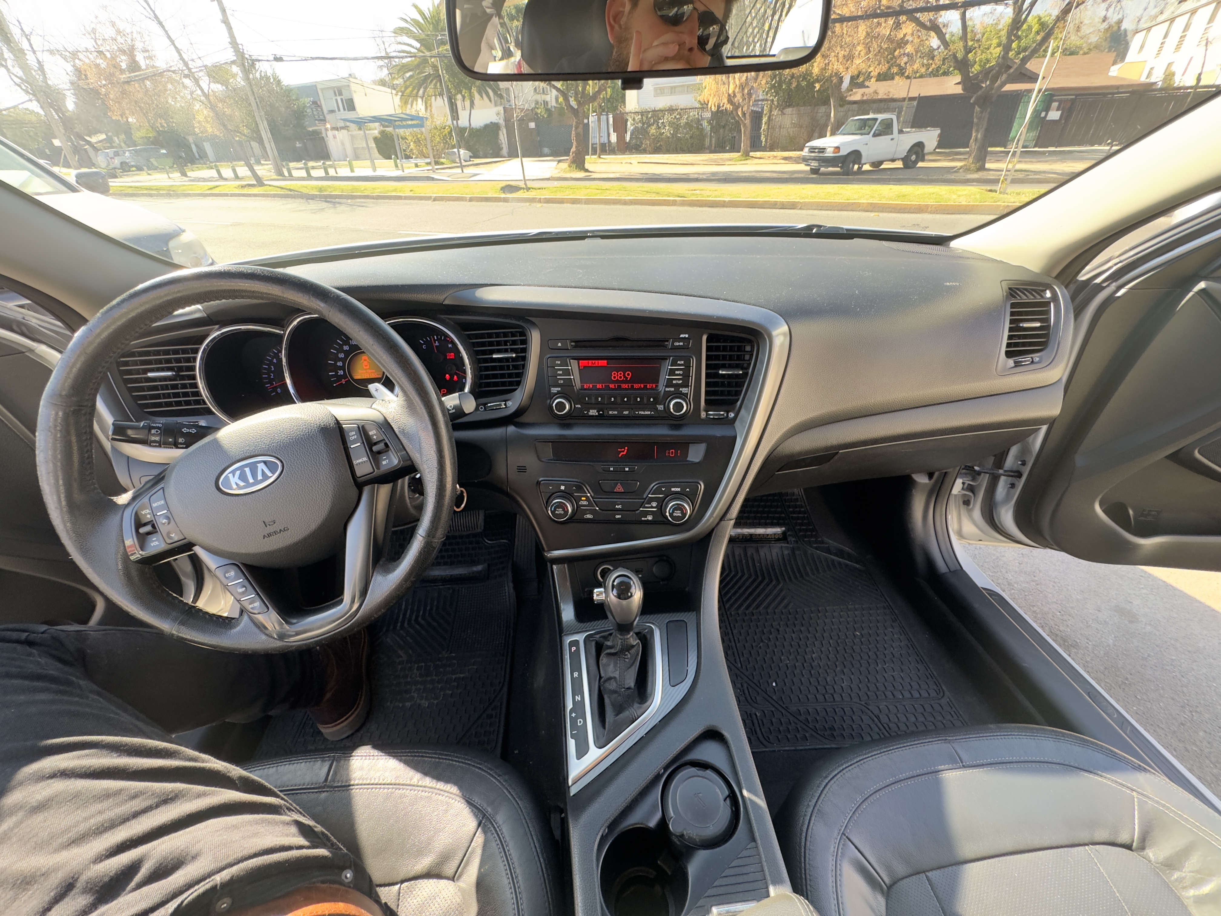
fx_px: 494
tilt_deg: -32.0
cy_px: 458
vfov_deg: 85.7
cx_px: 610
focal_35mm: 14
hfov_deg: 102.1
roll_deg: +3.3
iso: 250
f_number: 2.2
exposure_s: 1/99
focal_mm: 2.22
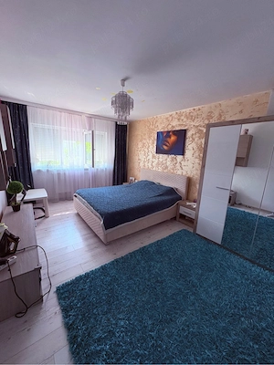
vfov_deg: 102.1
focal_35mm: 14
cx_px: 137
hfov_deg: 85.7
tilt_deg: -11.1
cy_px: 182
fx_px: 148
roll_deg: -2.3
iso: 250
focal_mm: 2.22
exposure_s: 1/60
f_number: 2.2
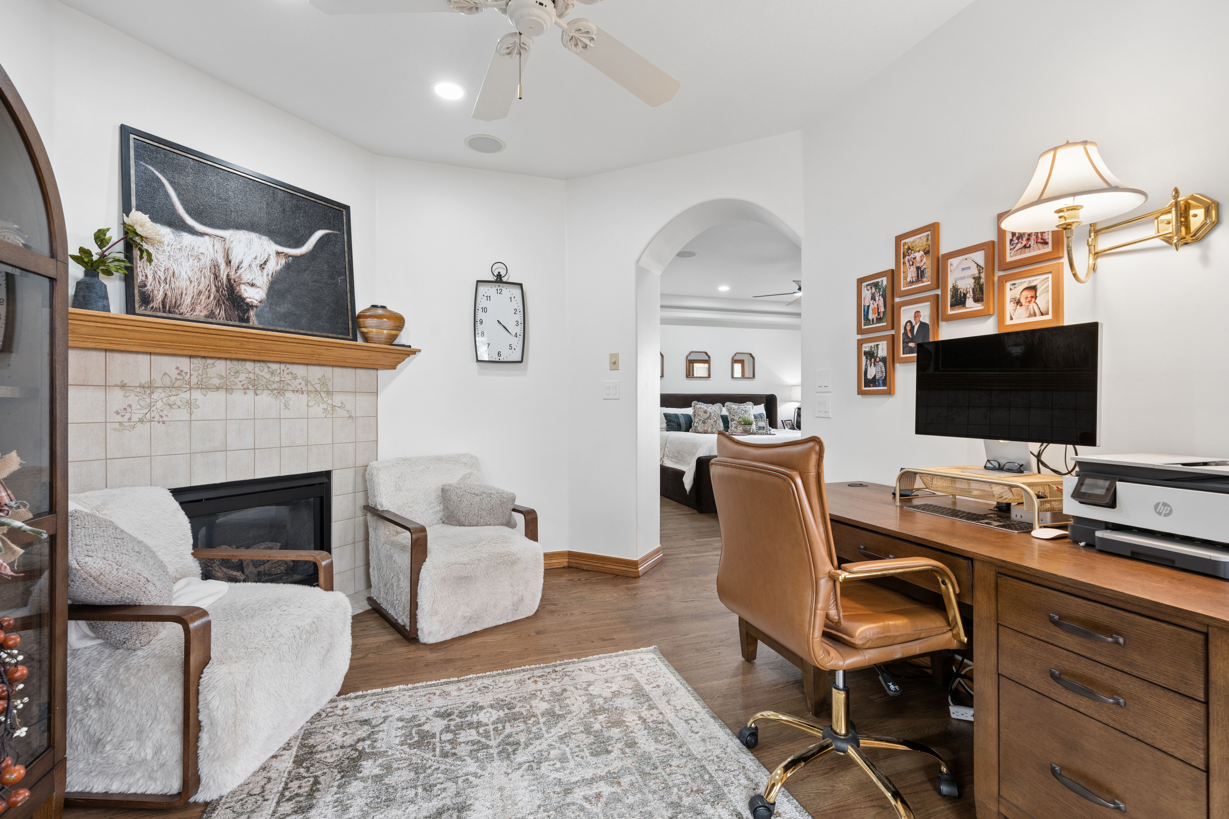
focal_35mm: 16
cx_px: 614
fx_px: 546
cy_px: 410
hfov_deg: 96.7
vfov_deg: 73.7
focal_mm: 16
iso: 640
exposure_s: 1/30
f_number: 8
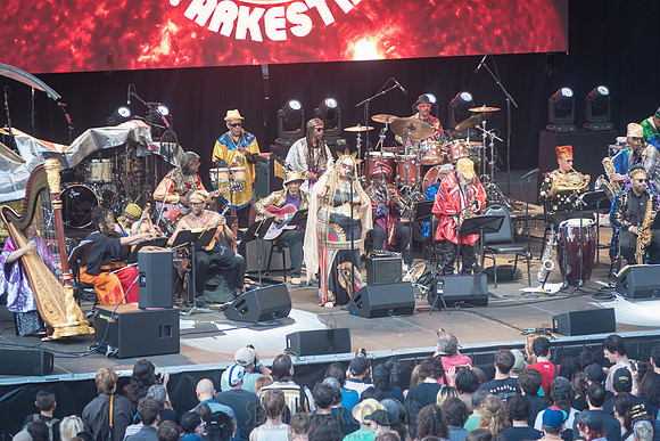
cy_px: 220
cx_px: 330
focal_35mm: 185
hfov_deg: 11.1
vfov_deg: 7.4
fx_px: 3392
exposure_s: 1/250
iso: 500
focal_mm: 185
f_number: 3.5
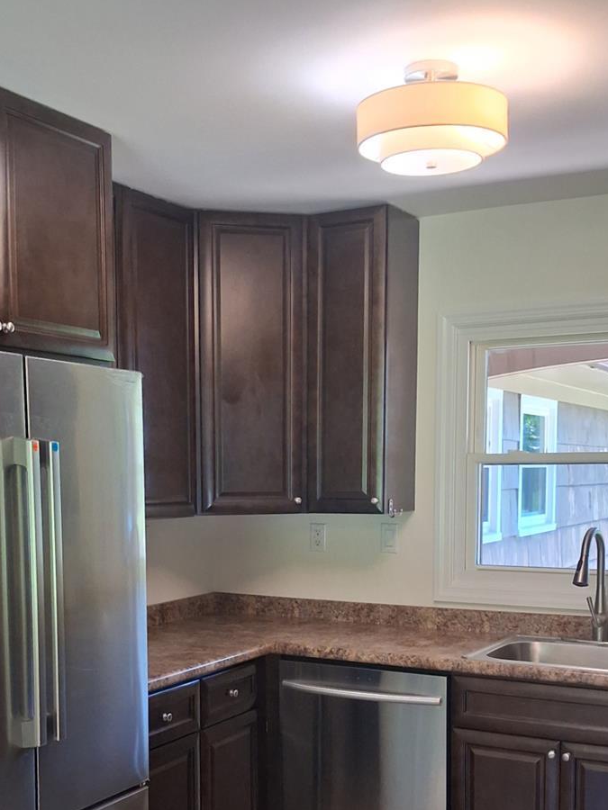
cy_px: 558
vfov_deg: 41.4
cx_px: 232
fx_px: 1054
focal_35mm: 45
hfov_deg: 32.1
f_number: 1.8
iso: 320
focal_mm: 4
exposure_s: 1/100
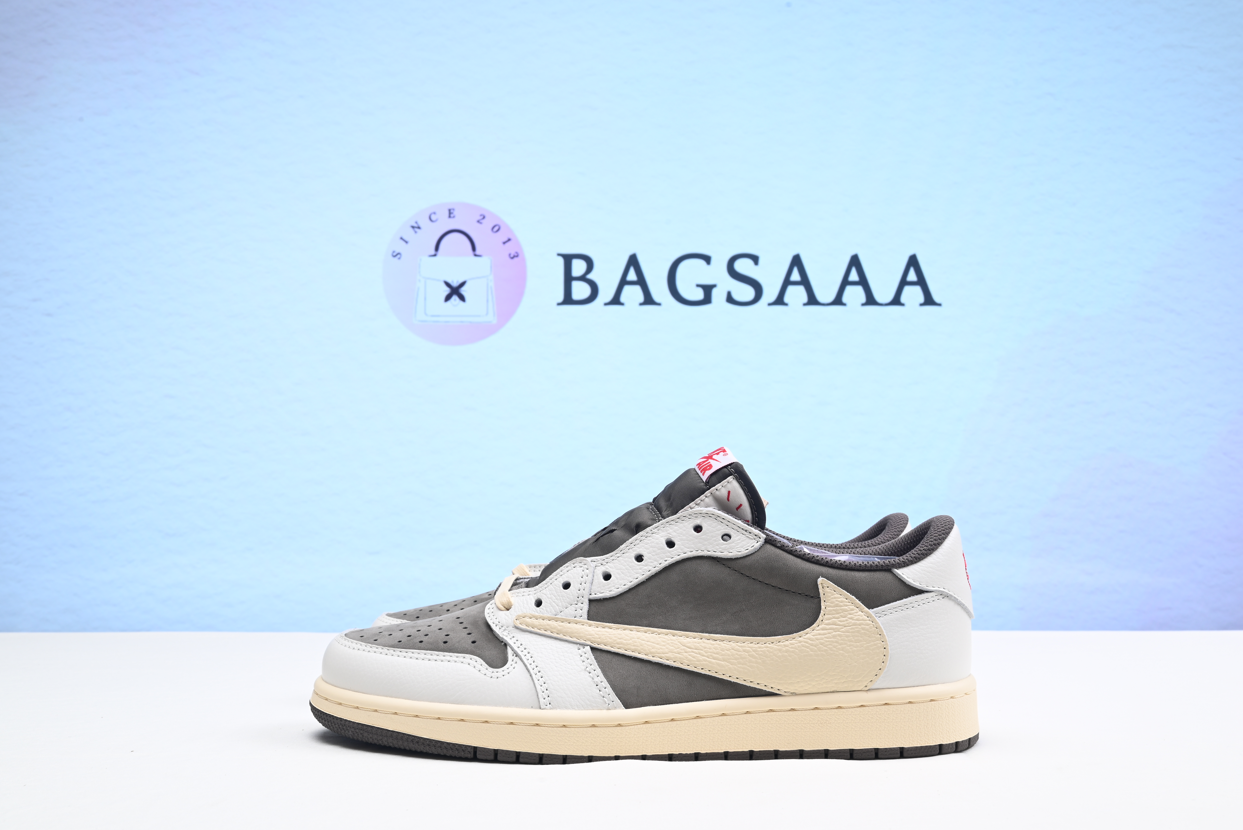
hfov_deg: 49.5
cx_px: 622
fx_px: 1347
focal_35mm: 39
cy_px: 415
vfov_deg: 34.2
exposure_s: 1/2
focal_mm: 39
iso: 100
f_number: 16
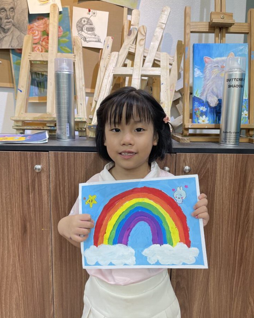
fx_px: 254
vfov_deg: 64.1
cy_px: 158
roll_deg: -1.1
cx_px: 130
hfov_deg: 53.2
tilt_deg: -9.1
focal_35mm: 27
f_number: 1.6
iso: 80
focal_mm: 5.1
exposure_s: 1/100
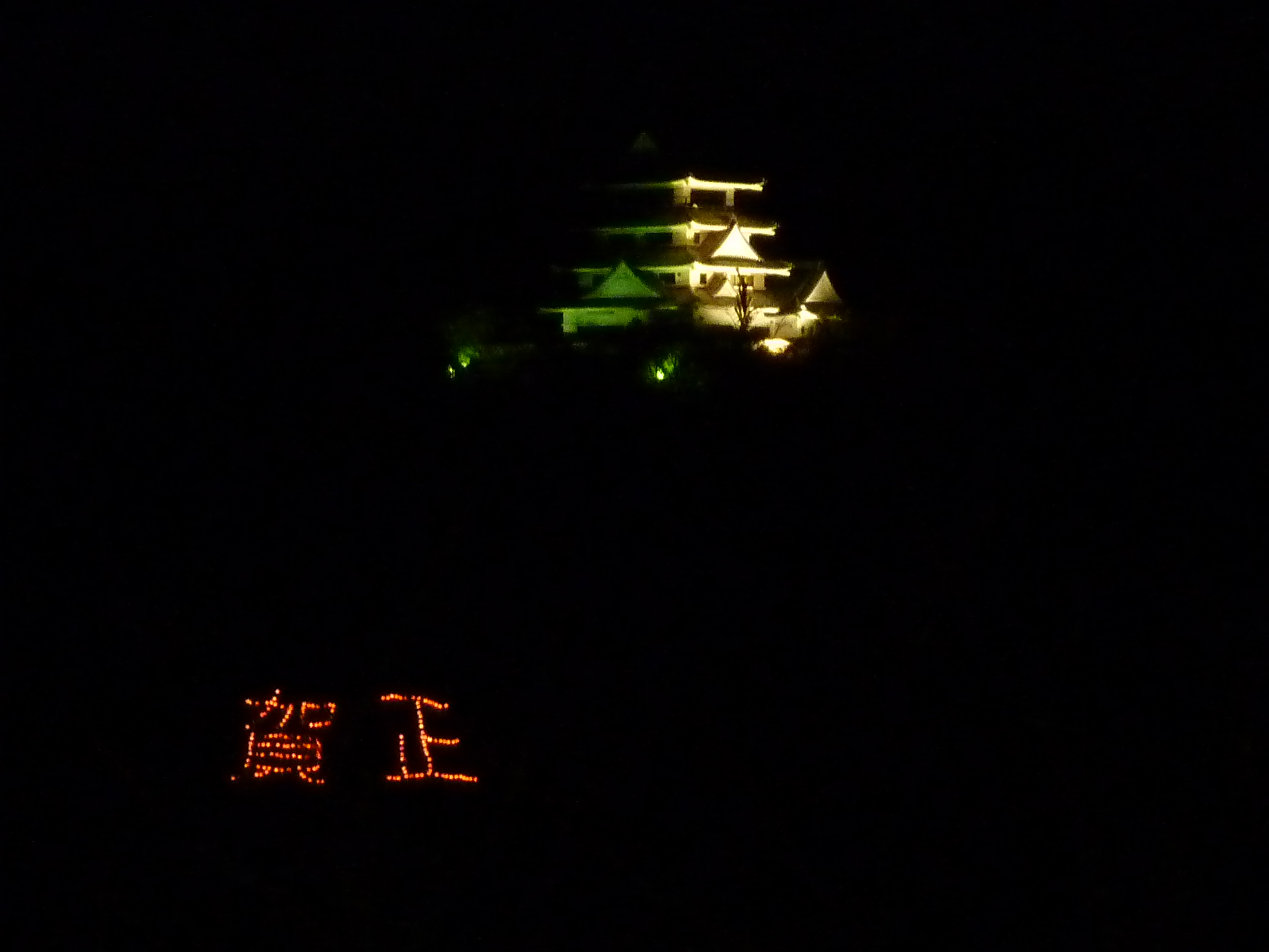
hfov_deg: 7.0
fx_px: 10411
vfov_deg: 5.2
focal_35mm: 284
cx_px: 634
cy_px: 476
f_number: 4.5
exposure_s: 1/8
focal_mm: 25.9
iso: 800
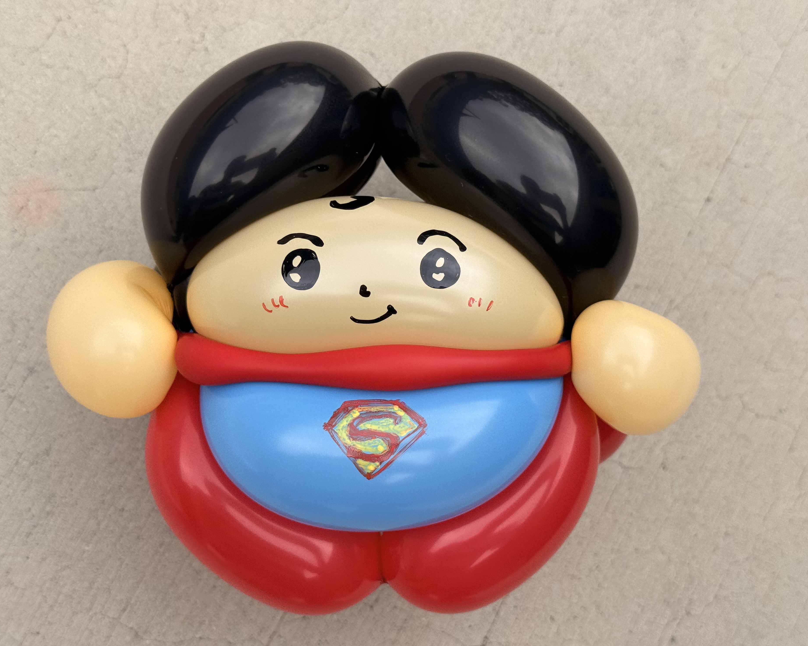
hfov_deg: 36.7
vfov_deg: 29.7
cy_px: 327
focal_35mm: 51
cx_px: 392
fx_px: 1220
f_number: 1.78
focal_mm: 6.76
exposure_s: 1/1353
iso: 80
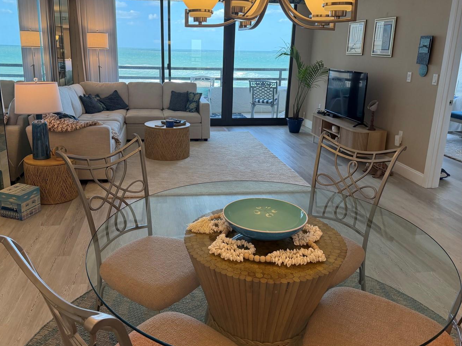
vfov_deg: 48.1
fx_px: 387
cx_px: 210
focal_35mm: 29
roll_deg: -1.1
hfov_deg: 61.5
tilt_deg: -12.8
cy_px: 152
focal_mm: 6.76
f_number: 1.78
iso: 160
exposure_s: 1/228
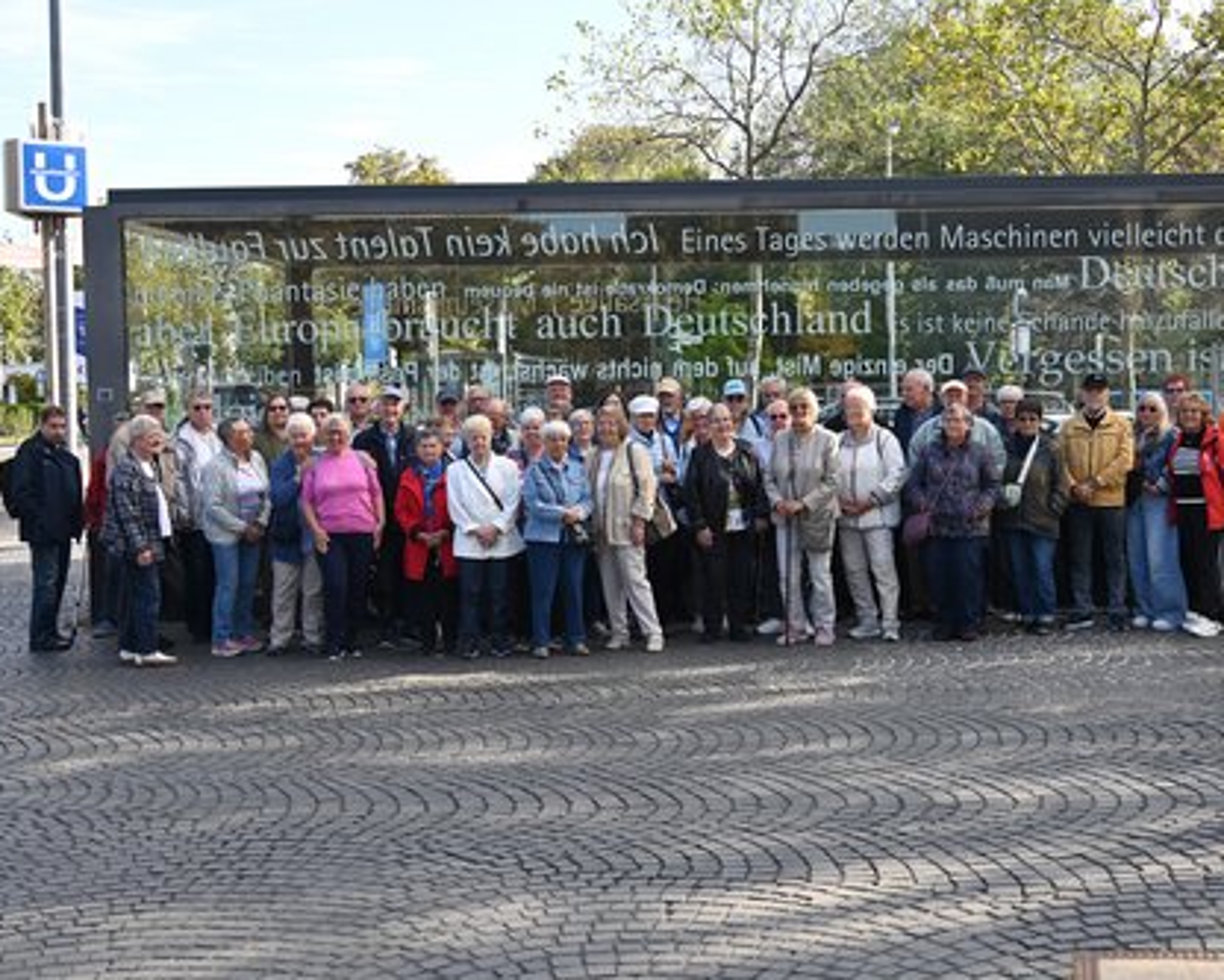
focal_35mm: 49
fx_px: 1775
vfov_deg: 30.9
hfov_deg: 38.0
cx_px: 672
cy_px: 491
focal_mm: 43
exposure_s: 1/250
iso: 200
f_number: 5.6
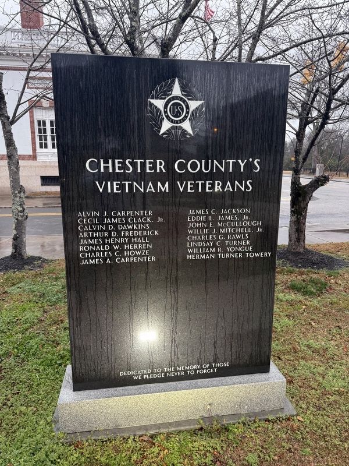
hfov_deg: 56.8
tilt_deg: -12.4
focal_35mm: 24
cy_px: 233
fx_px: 323
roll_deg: -1.1
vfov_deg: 71.6
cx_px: 174
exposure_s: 1/120
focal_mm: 6.76
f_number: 1.78
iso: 160
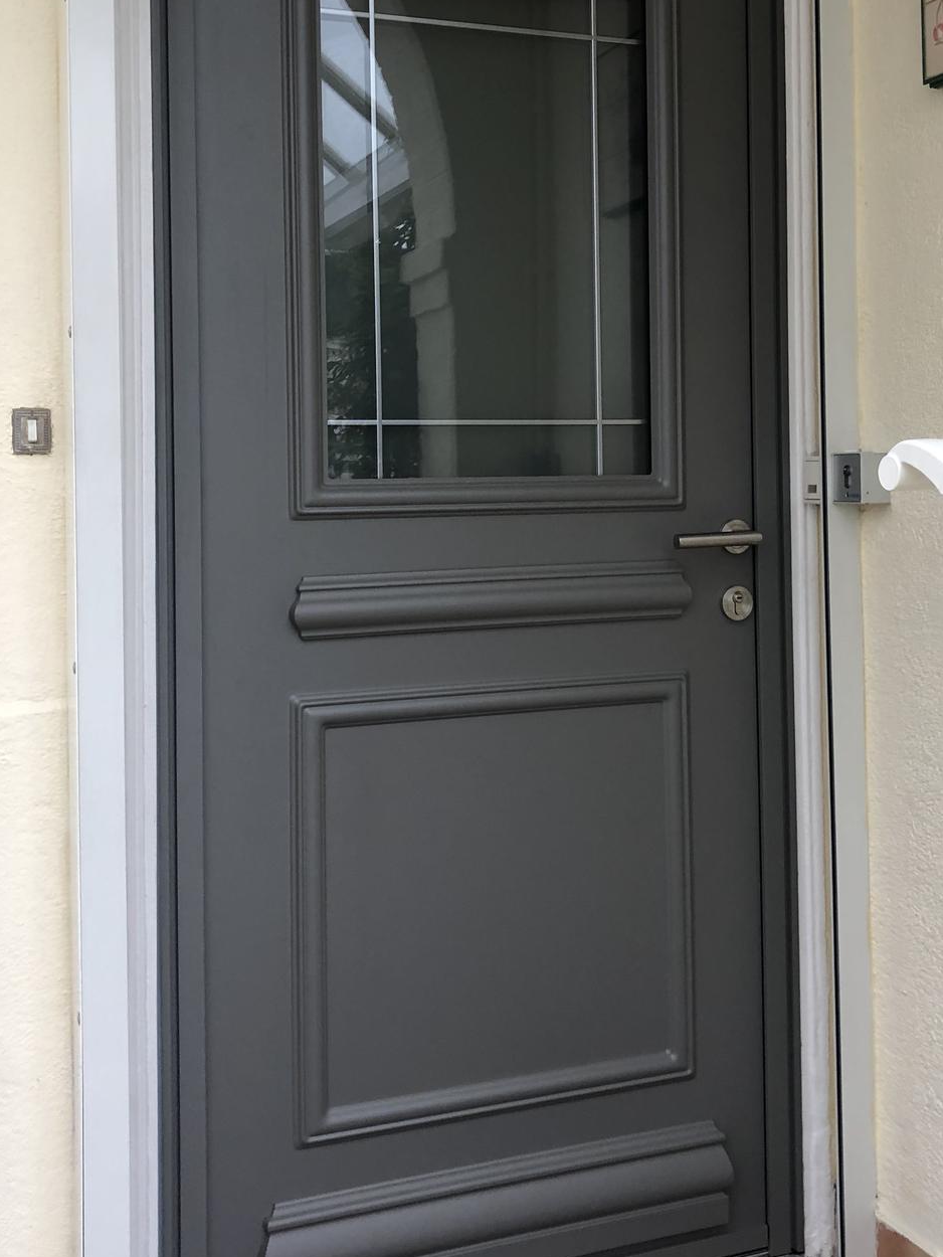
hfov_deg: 33.5
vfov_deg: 43.5
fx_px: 1561
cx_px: 559
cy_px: 475
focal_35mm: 43
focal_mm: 4
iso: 25
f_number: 1.8
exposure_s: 1/30
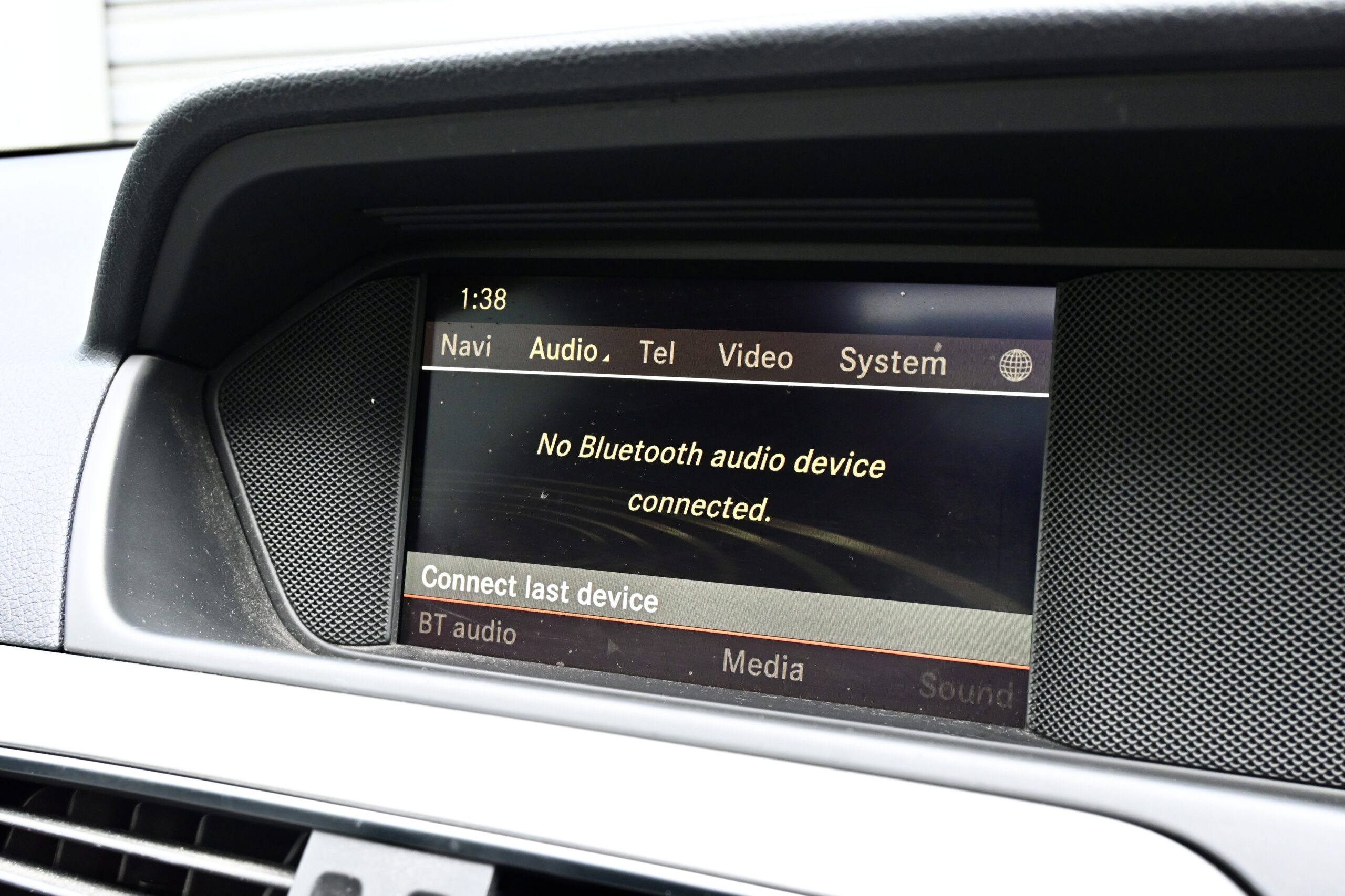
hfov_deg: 49.6
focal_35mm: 39
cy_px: 448
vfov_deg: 34.2
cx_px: 672
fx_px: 1457
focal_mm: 26
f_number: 7.1
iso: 1100
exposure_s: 1/30
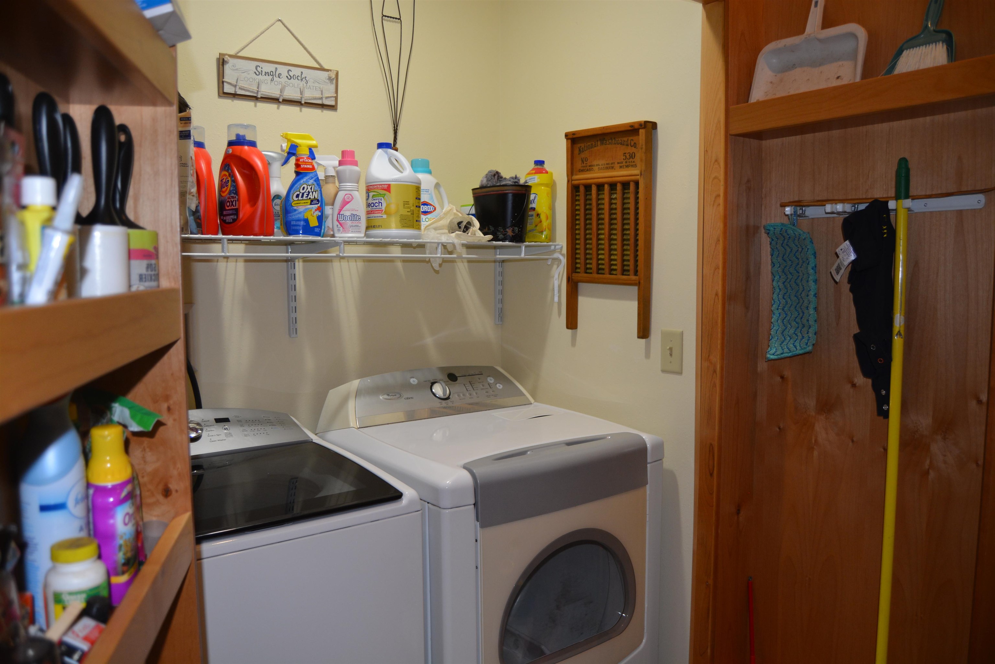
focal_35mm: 27
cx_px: 498
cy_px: 332
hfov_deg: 67.4
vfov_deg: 47.9
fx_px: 746
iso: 450
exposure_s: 1/60
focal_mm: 18
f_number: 3.5
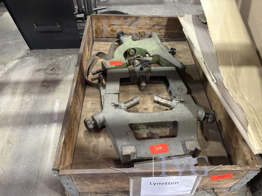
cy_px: 98
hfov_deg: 67.3
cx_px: 131
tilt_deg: -47.2
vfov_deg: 53.1
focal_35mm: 26
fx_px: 197
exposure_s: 1/50
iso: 250
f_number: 1.6
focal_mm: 5.96
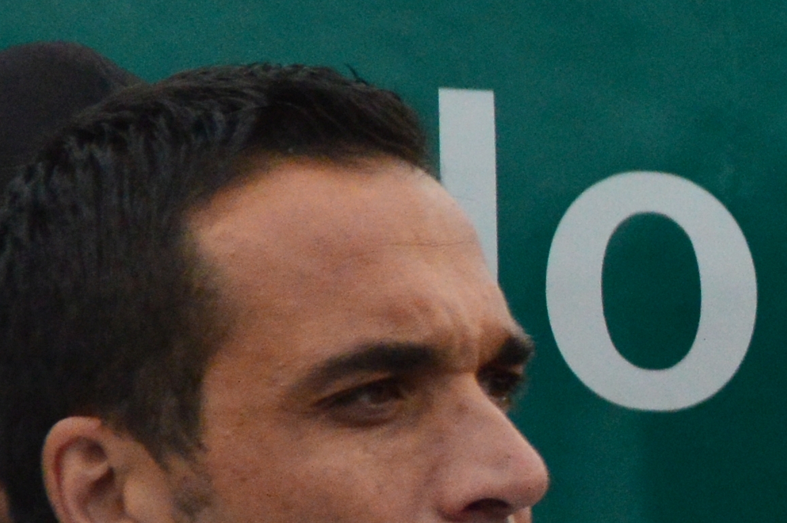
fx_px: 40686
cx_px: 1435
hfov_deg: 1.1
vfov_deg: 0.7
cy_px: 611
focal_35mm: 1863
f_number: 5.3
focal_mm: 240
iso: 1600
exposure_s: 1/1250
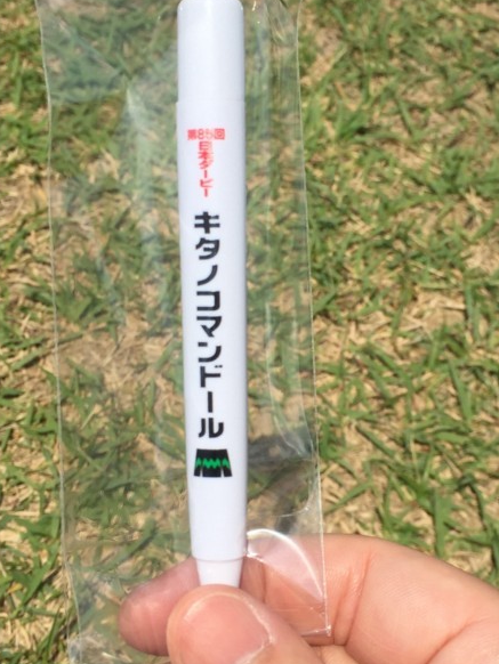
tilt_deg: -58.5
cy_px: 359
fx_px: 980
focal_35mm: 51
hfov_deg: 28.6
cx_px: 261
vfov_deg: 37.5
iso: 32
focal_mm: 4.15
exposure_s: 1/3968
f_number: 2.2
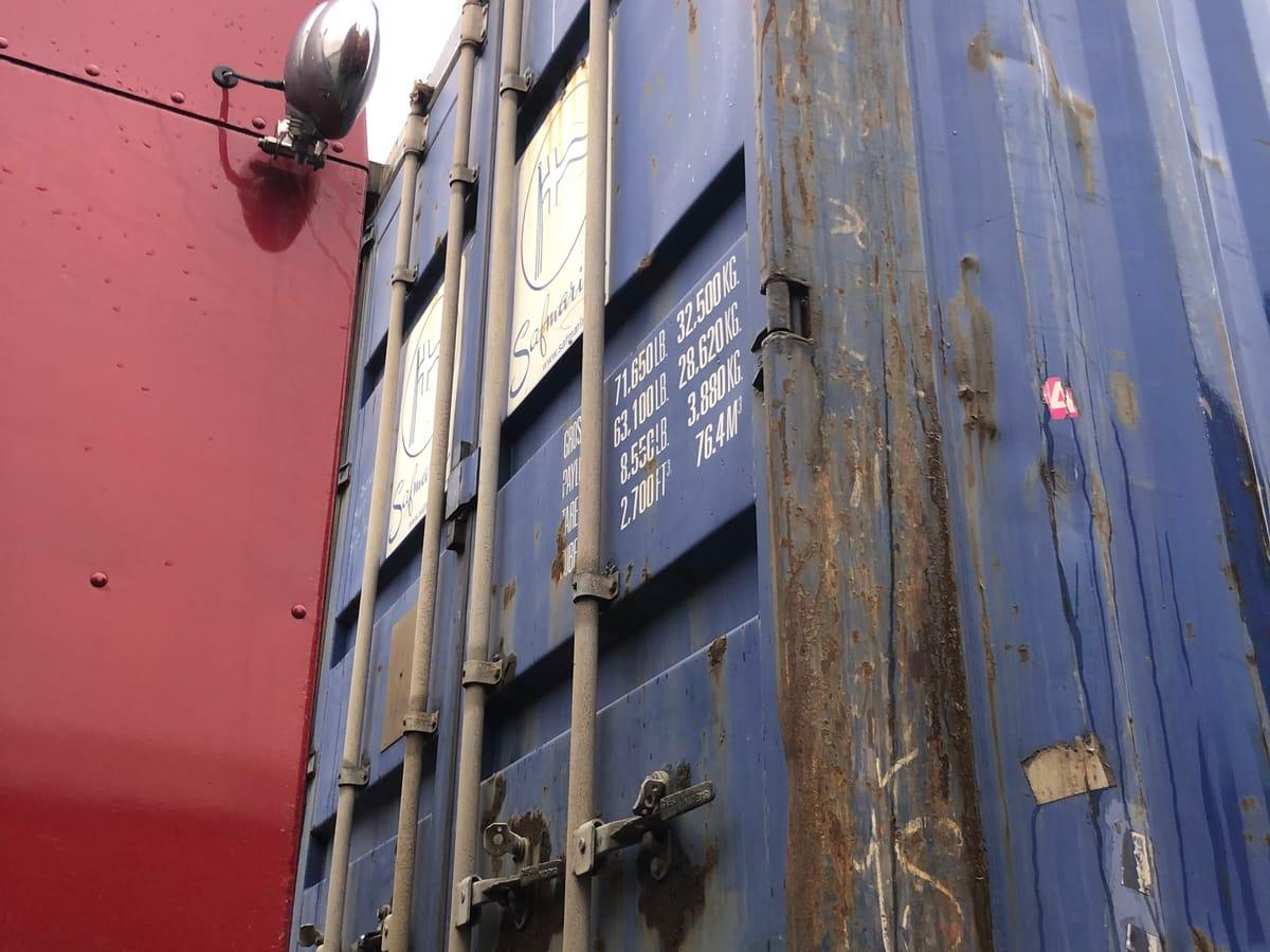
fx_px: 1027
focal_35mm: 28
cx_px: 635
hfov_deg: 63.4
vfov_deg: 49.7
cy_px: 476
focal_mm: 3.99
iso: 25
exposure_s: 1/40
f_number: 1.8
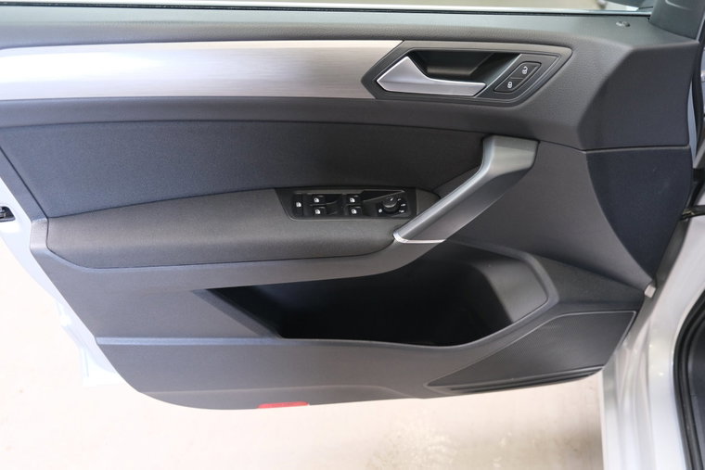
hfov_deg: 60.3
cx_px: 352
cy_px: 235
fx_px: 607
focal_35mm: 31
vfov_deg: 42.3
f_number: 3.2
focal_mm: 20.5
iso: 800
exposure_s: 1/30
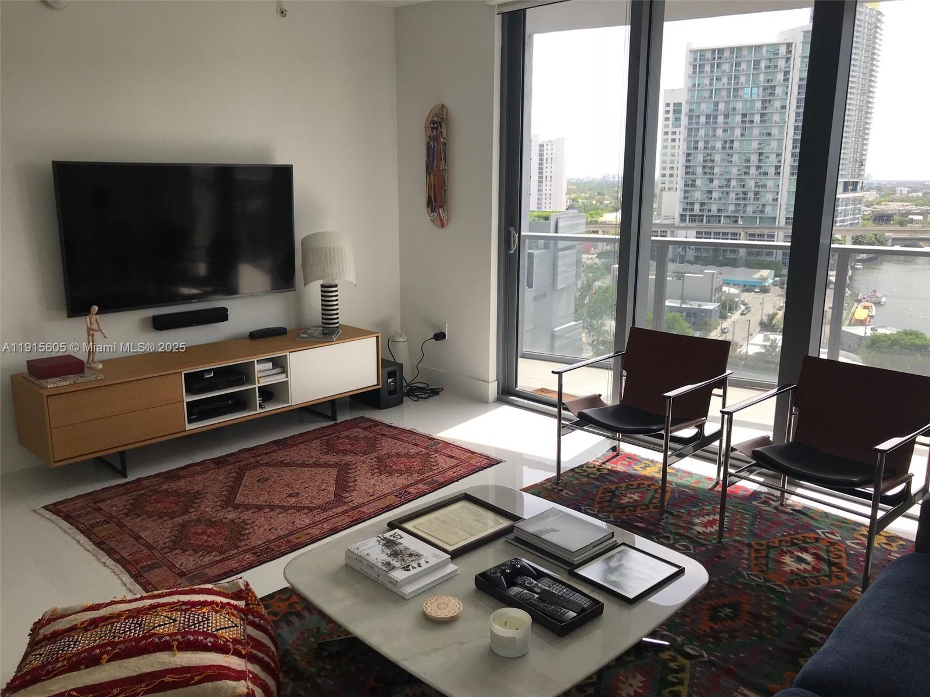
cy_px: 348
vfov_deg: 49.7
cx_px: 465
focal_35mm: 28
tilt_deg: -13.5
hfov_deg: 63.4
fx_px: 752
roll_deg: -0.2
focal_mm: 3.99
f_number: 1.8
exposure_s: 1/344
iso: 20
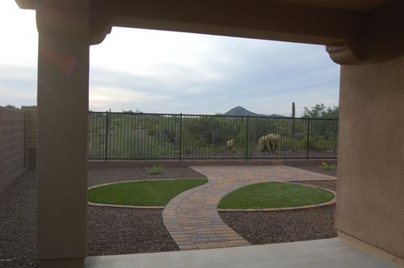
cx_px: 202
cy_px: 134
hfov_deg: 55.2
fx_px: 387
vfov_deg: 38.3
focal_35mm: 34
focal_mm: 23
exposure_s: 1/320
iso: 400
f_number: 9
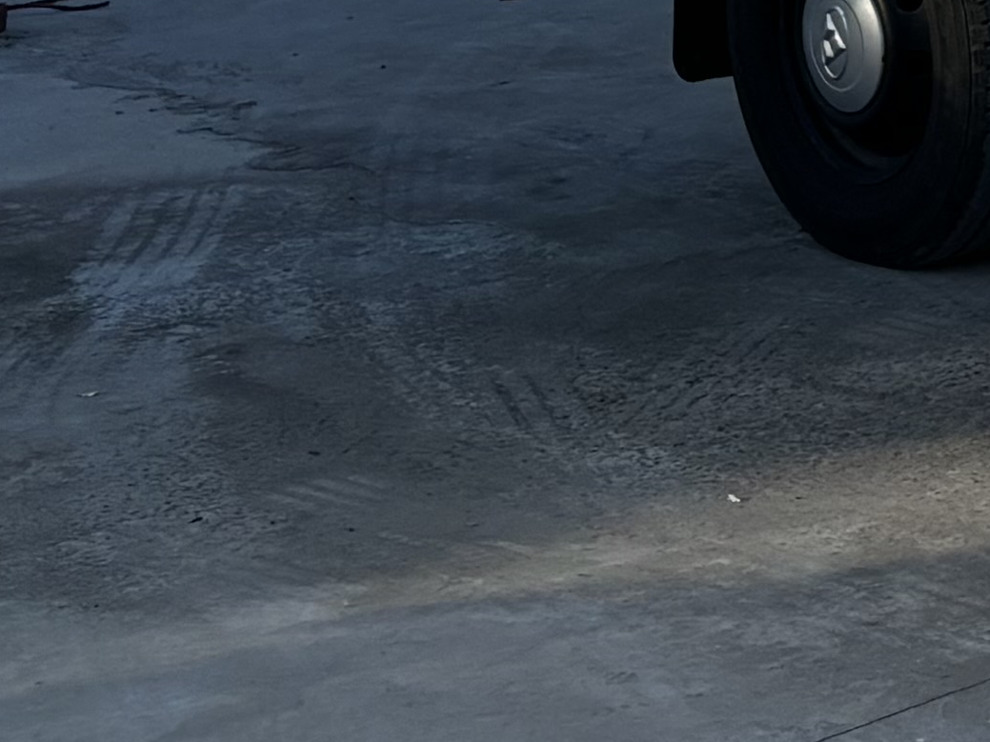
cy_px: -561
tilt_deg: -4.5
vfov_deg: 9.9
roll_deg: +0.9
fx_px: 4089
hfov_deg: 11.3
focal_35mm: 143
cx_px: 2425
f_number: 1.6
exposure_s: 1/2062
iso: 50
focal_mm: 5.96
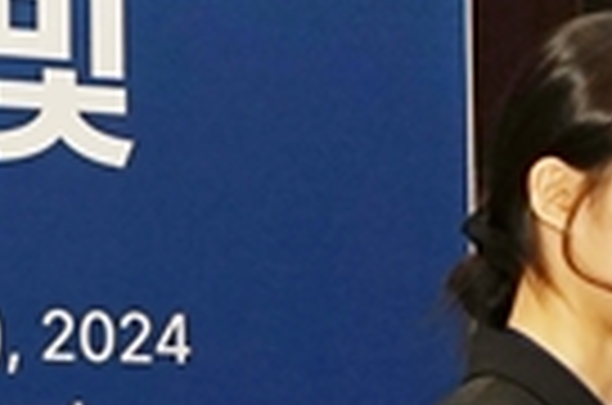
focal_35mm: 273
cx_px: 1278
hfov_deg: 7.2
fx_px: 4630
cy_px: 191
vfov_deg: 5.0
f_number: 6.3
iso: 400
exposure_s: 1/125
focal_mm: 37
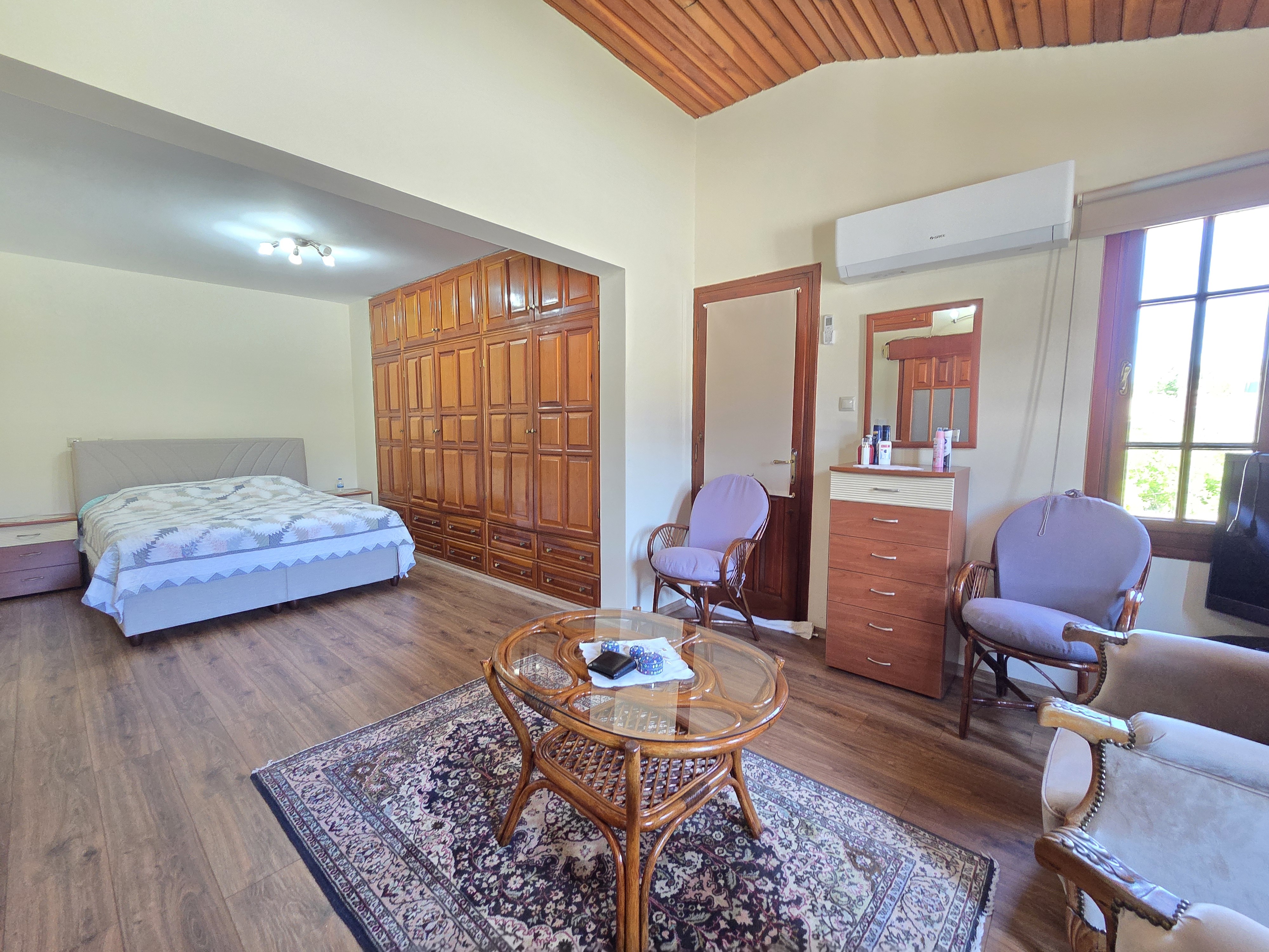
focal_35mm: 13
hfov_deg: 106.2
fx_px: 477
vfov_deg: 89.9
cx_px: 634
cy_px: 476
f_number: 2.2
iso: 400
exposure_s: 1/50
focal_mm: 2.2
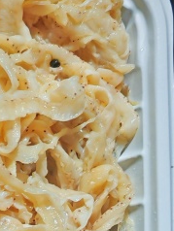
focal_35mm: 121
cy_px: 321
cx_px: -118
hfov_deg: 11.5
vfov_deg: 15.3
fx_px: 810
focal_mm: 5.52
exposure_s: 1/100
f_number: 1.9
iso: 250
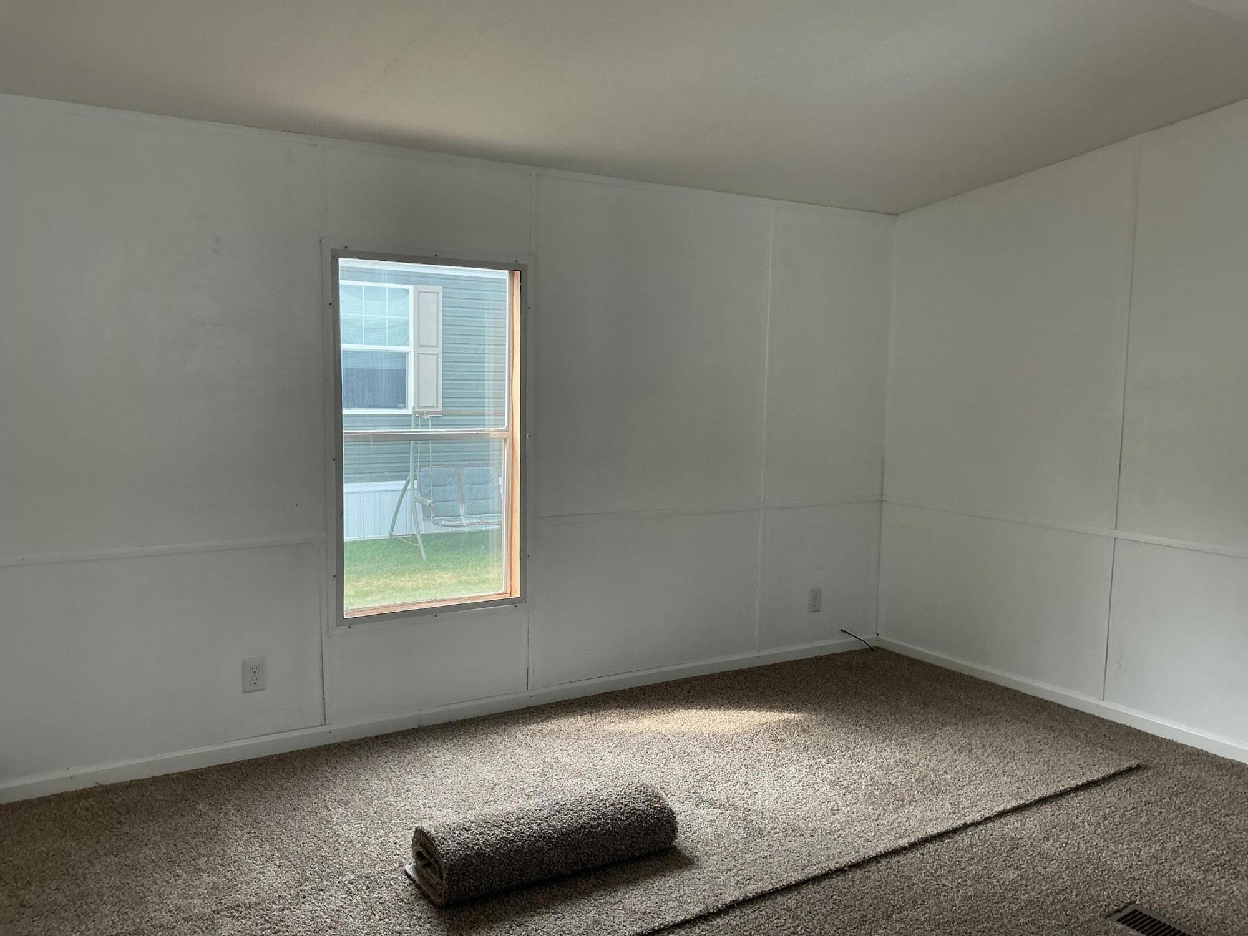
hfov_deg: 61.7
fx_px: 1046
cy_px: 468
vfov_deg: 48.2
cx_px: 624
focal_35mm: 29
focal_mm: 3
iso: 32
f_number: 1.8
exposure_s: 1/120
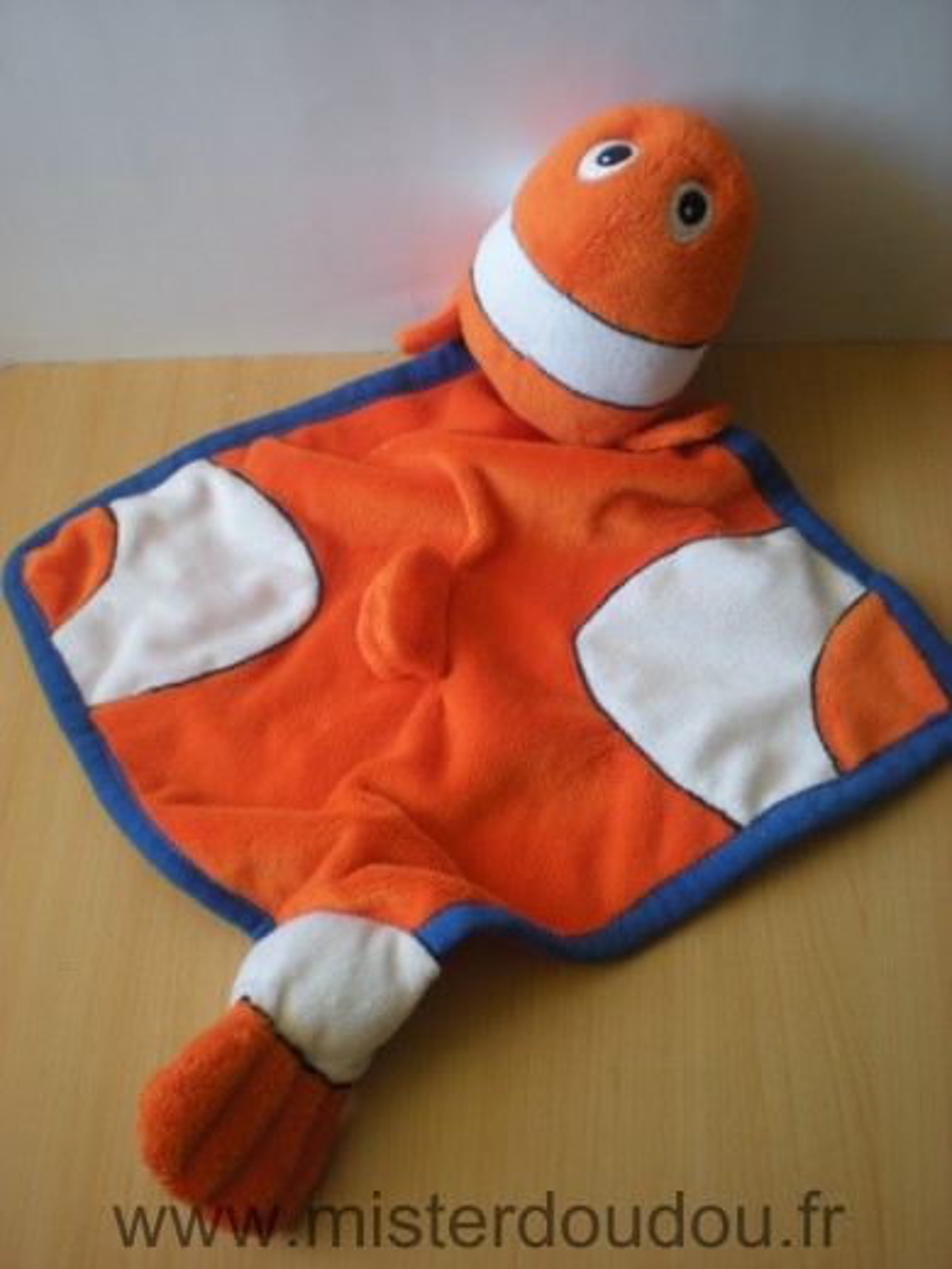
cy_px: 634
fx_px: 1393
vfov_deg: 49.0
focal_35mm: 38
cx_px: 476
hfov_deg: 37.7
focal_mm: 6.3
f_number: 3.1
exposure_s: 1/64.3
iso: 135
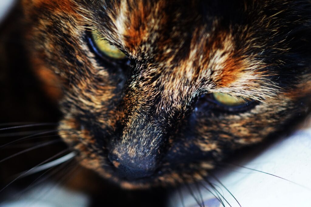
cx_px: 156
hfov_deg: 43.6
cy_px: 104
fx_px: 389
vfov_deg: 29.8
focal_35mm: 45
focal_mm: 30
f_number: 2.8
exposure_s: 1/50
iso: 1600
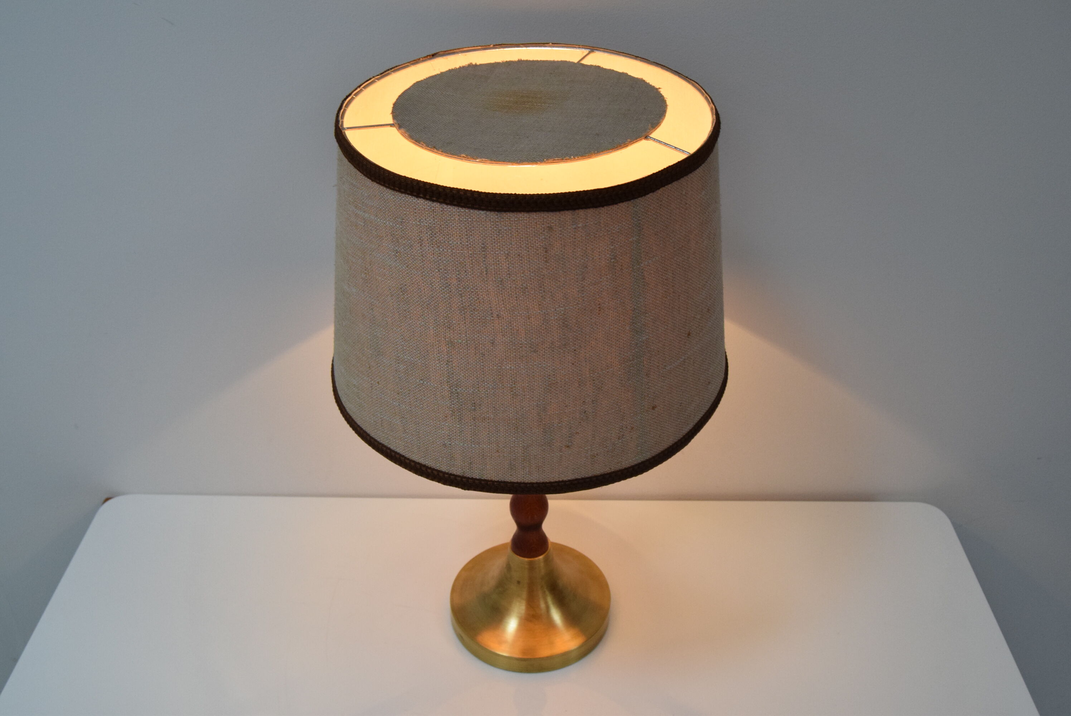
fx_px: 1027
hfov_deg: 55.1
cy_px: 358
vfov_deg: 38.4
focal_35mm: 34
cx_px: 536
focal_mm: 23
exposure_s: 1/160
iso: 1600
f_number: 6.3
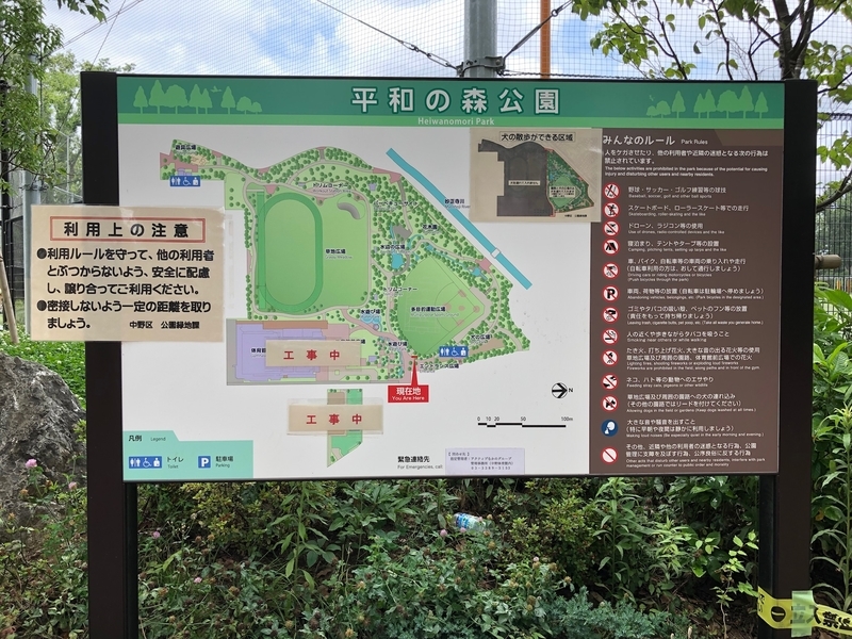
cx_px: 426
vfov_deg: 49.7
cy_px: 320
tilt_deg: -2.0
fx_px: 689
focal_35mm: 28
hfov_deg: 63.4
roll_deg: +1.0
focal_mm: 3.99
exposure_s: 1/375
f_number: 1.8
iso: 20
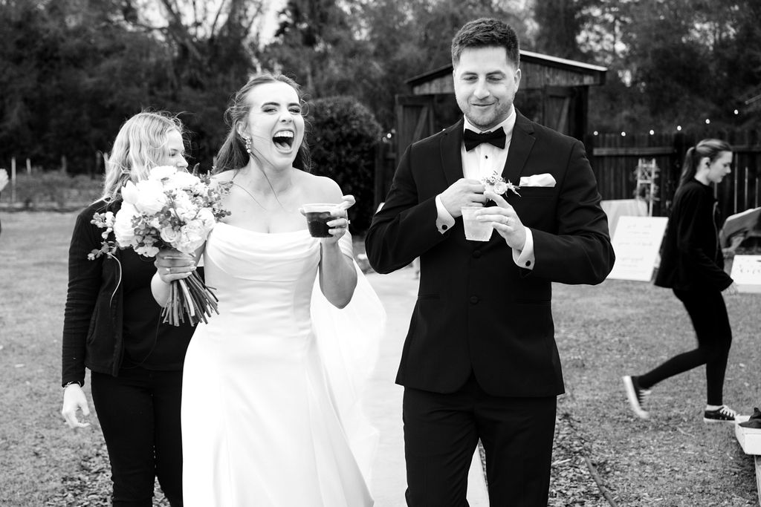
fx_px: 1125
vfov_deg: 25.4
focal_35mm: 53
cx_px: 380
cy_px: 254
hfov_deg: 37.4
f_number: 4.5
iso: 500
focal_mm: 52
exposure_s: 1/125
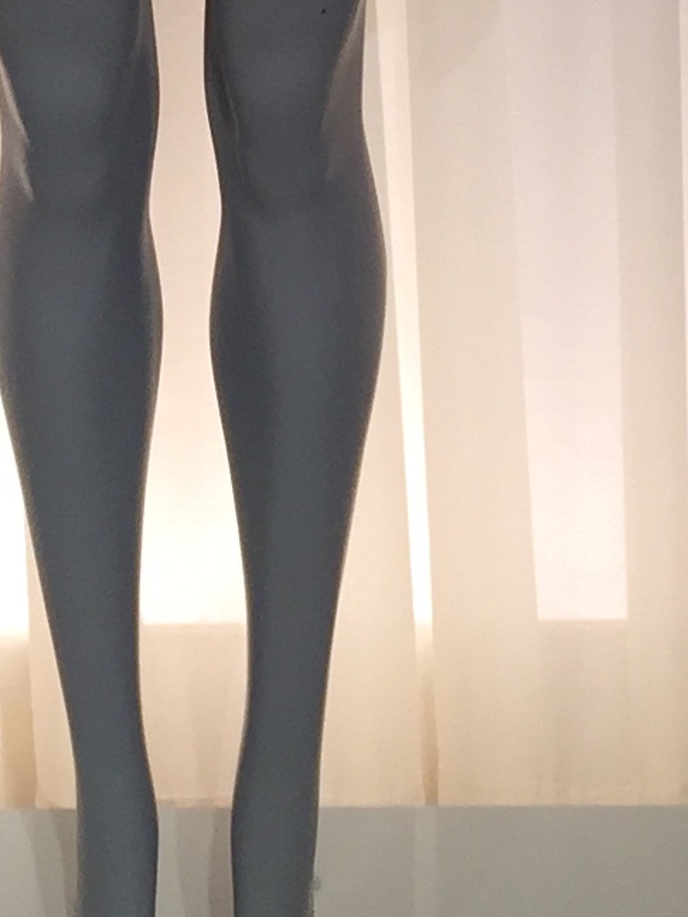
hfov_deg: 10.2
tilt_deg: -3.6
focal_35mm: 146
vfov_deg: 12.2
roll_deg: +1.6
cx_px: 238
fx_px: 3869
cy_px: -802
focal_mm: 4.15
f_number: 2.2
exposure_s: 1/50
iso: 40
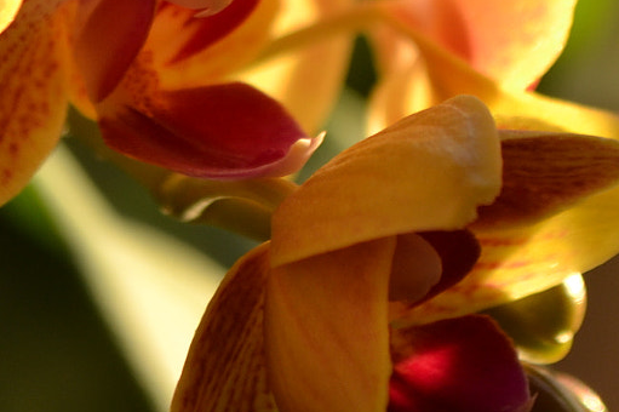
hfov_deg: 7.9
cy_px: -118
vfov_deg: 5.3
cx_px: 39
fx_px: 4443
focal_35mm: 259
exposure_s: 1/100
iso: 200
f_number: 5.6
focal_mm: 55
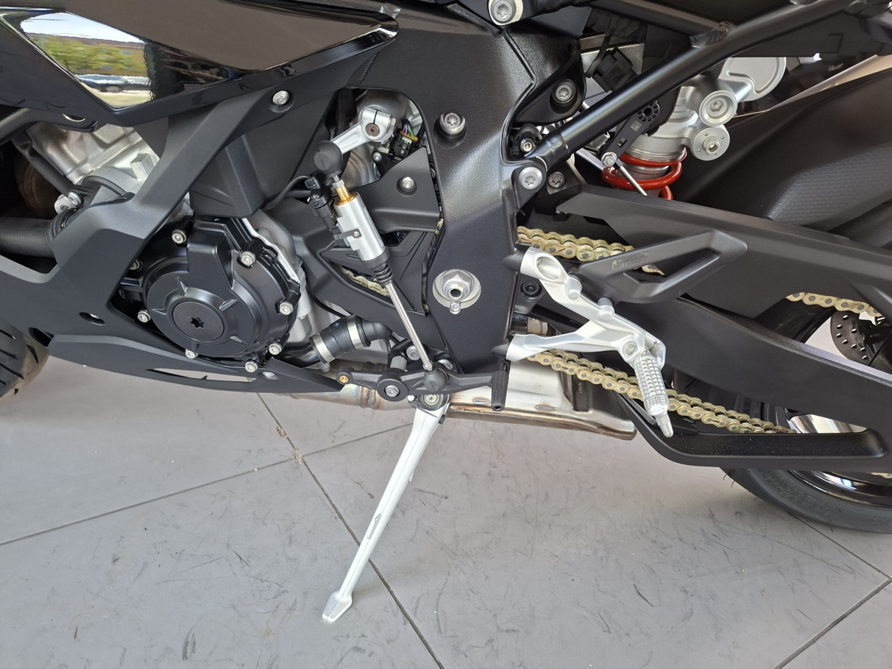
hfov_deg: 73.9
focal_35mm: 23
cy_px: 334
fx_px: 593
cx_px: 446
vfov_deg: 58.9
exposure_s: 1/50
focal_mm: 5.54
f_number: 1.8
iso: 160
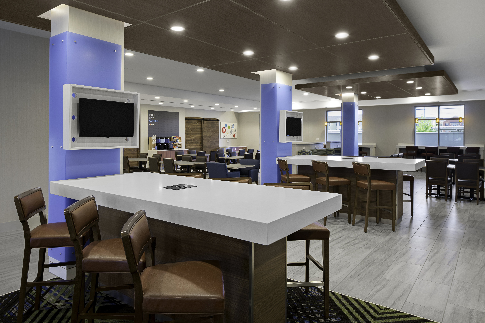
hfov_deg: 73.7
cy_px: 162
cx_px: 242
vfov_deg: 53.1
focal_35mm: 24
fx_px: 323
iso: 160
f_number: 11
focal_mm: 24
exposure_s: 1/8
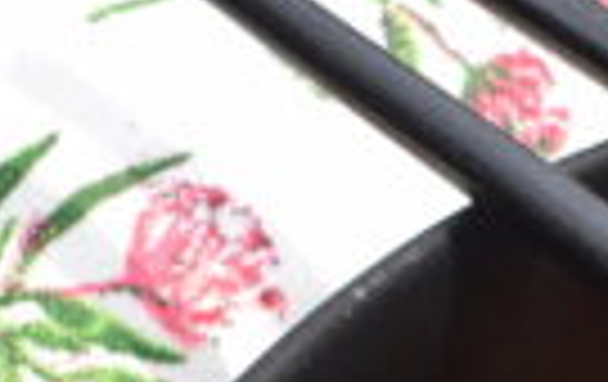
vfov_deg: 5.7
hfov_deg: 9.3
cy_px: 1092
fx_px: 3601
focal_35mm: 217
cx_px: 1000
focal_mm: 25
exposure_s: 1/250
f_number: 8
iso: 400
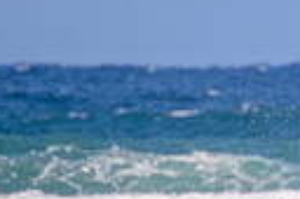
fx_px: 30145
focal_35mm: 3622
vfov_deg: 0.4
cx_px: 537
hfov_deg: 0.6
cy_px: 254
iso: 1100
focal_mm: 800
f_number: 11
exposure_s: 1/2000
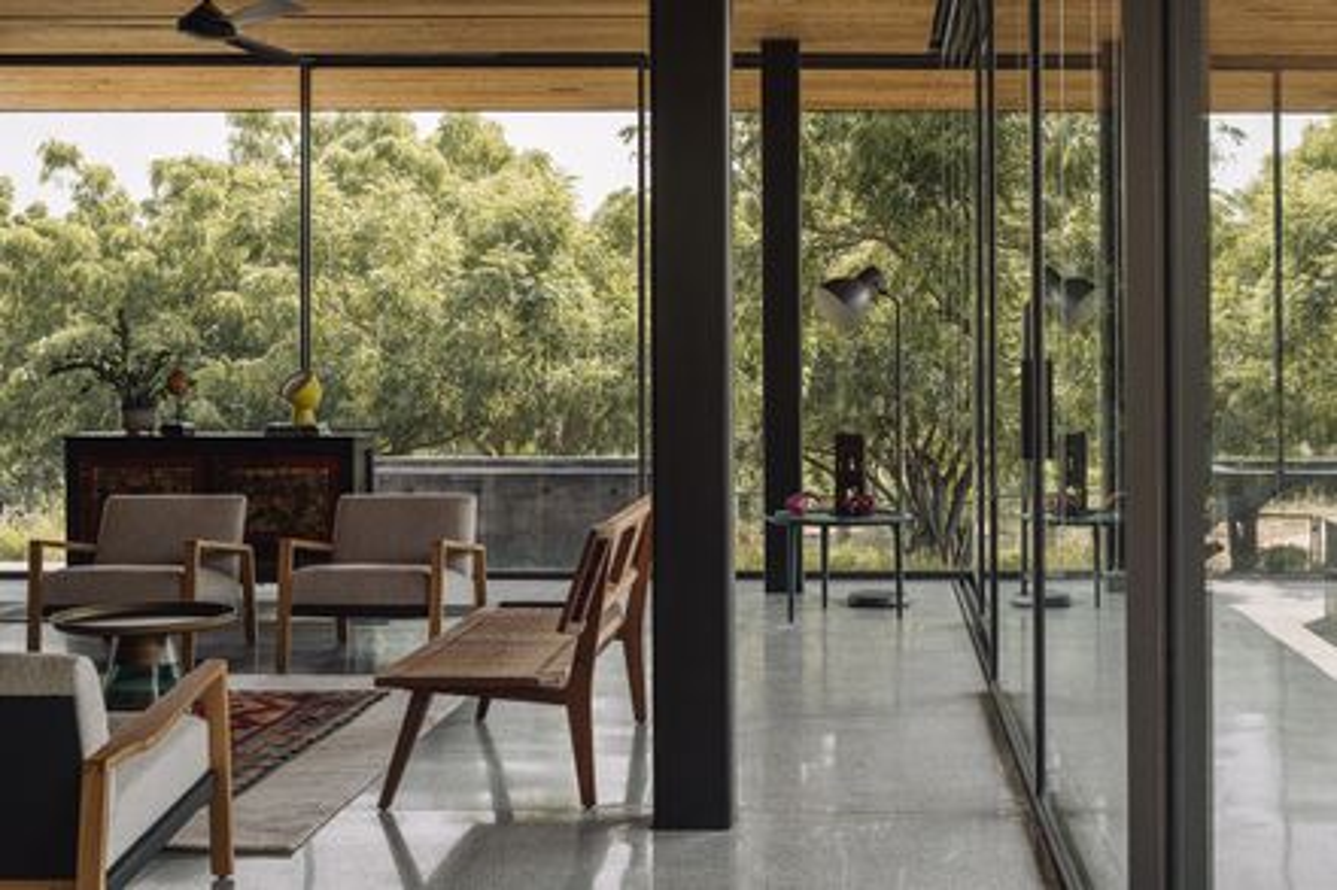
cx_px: 668
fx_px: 1856
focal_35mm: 50
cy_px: 445
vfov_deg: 27.0
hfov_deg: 39.6
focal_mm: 50
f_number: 10
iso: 100
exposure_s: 1/13
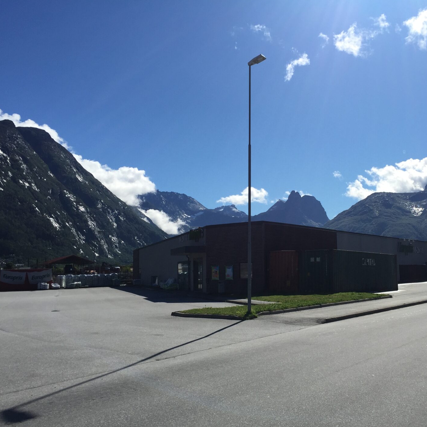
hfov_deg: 46.8
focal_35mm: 35
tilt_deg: +6.5
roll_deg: +0.1
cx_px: 266
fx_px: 488
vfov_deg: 47.2
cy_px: 216
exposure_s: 1/3968
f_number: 2.2
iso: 32
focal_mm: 4.15
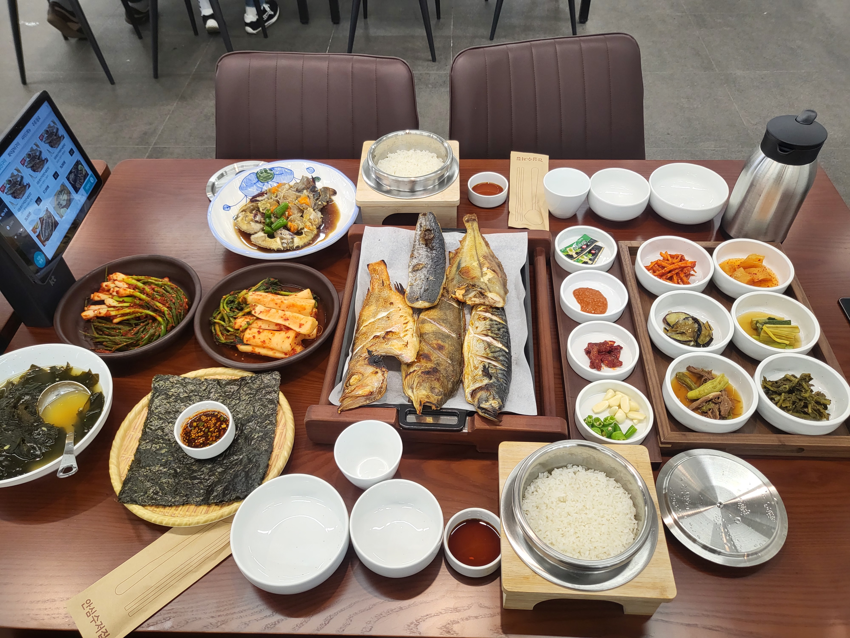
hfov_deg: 67.3
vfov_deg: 53.1
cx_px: 425
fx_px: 638
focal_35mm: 26
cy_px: 319
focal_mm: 4.25
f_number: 1.8
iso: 160
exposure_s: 1/120
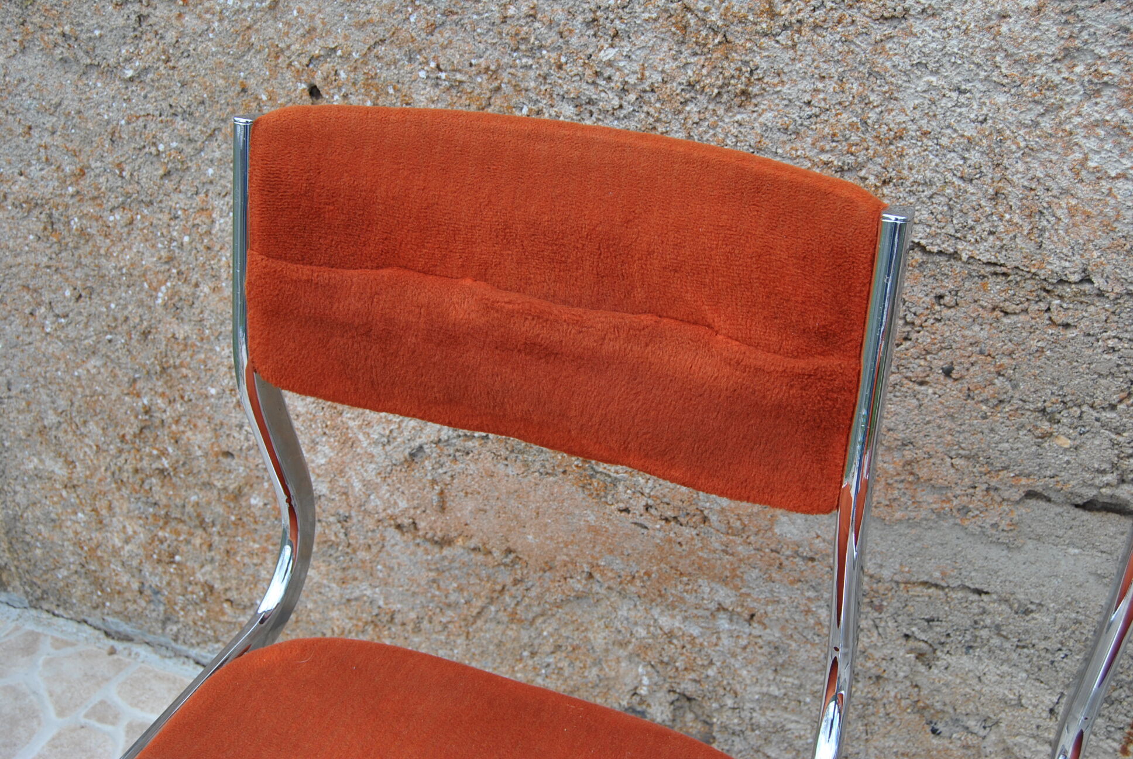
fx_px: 1229
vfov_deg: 34.3
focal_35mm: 39
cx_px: 566
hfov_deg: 49.5
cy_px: 380
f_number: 6.3
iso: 100
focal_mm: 26
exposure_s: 1/160
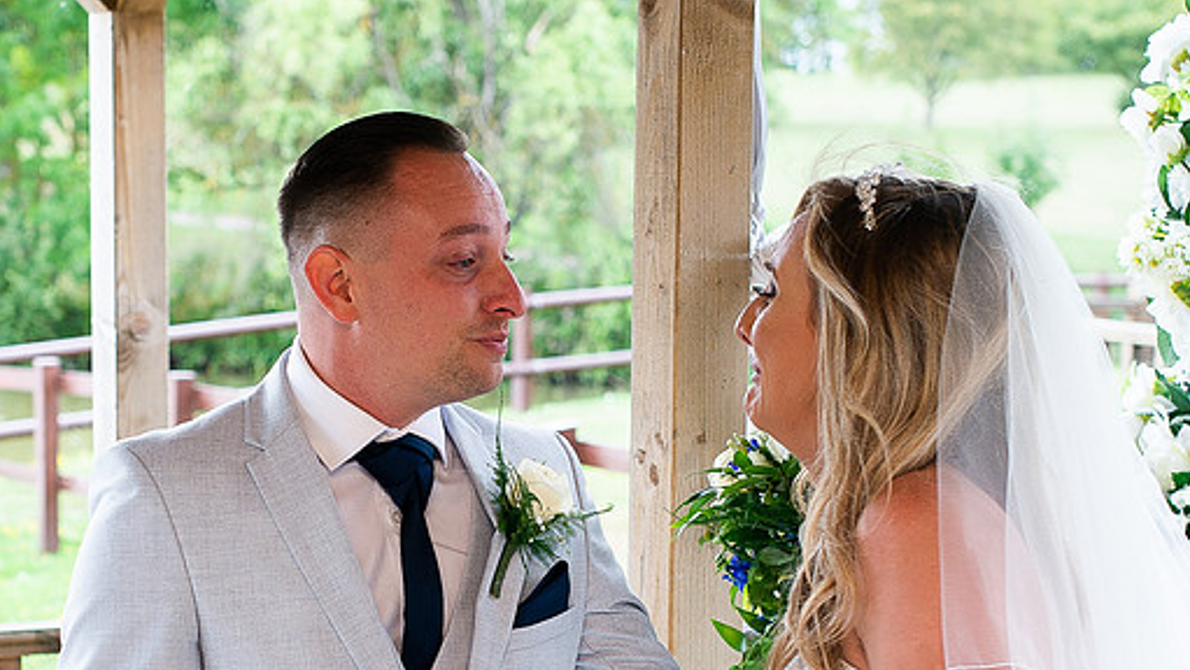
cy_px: 541
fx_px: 2841
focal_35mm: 90
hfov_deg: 23.6
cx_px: 404
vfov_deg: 13.4
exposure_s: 1/250
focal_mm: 35
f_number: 3.5
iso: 100
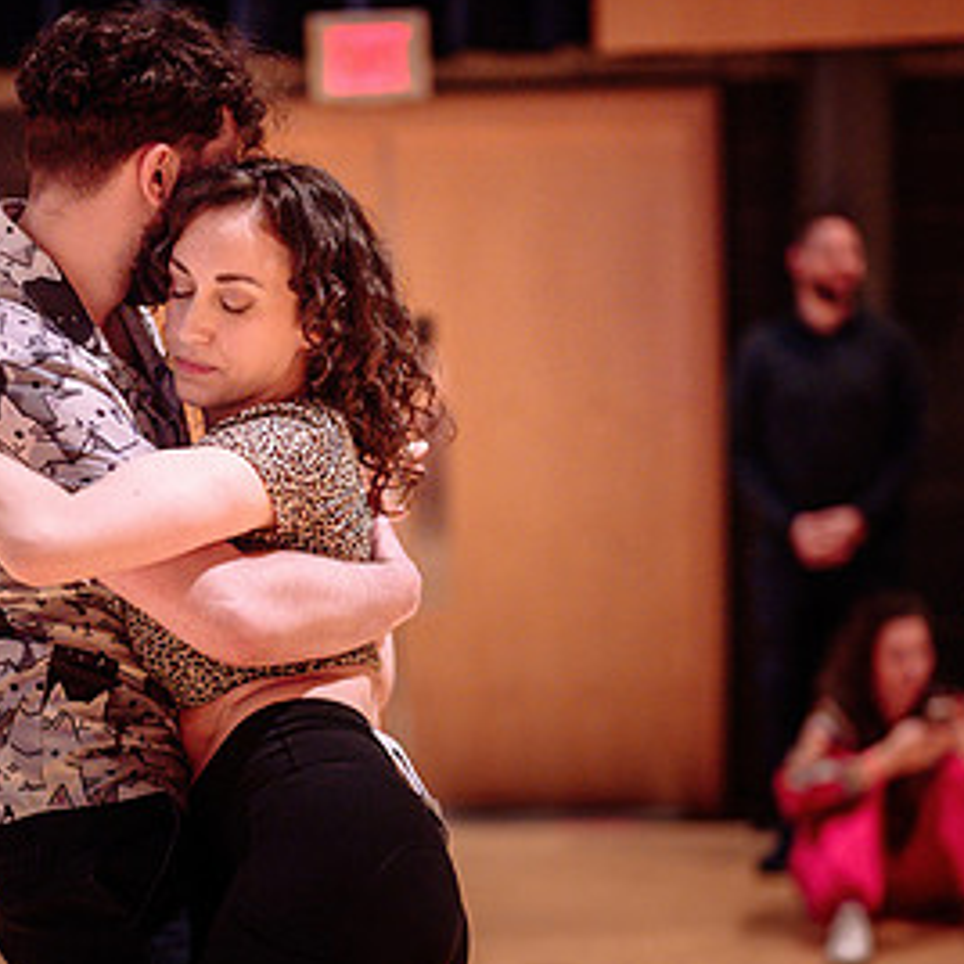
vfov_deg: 18.8
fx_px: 2899
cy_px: 678
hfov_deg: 18.9
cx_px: 388
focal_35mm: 92
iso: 1600
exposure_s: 1/250
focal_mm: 50
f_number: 1.2
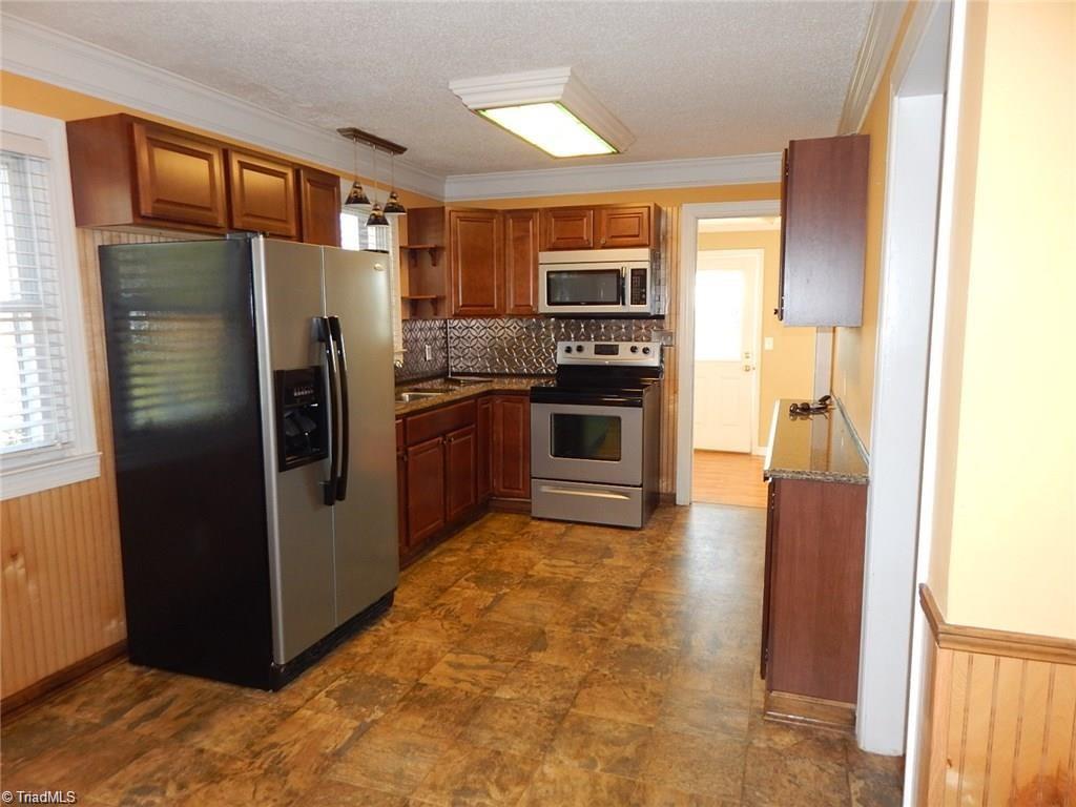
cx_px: 538
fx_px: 684
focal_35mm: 22
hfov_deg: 76.4
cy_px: 404
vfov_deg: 61.1
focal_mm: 4
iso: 200
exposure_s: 1/30
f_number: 3
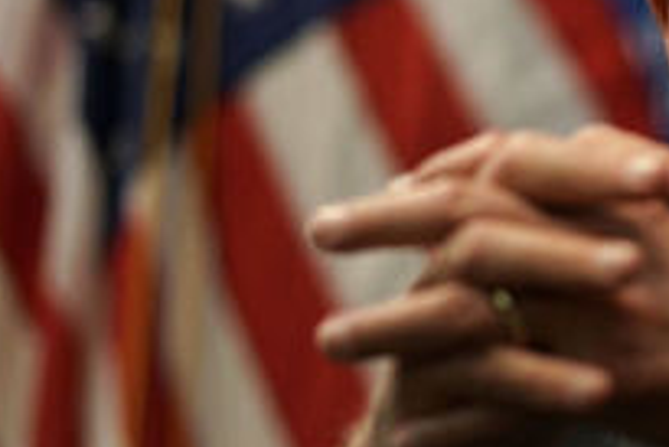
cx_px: 839
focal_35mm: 156
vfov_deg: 8.8
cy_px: 240
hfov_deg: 12.8
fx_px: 2901
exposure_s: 1/400
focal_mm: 50
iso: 250
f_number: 1.4
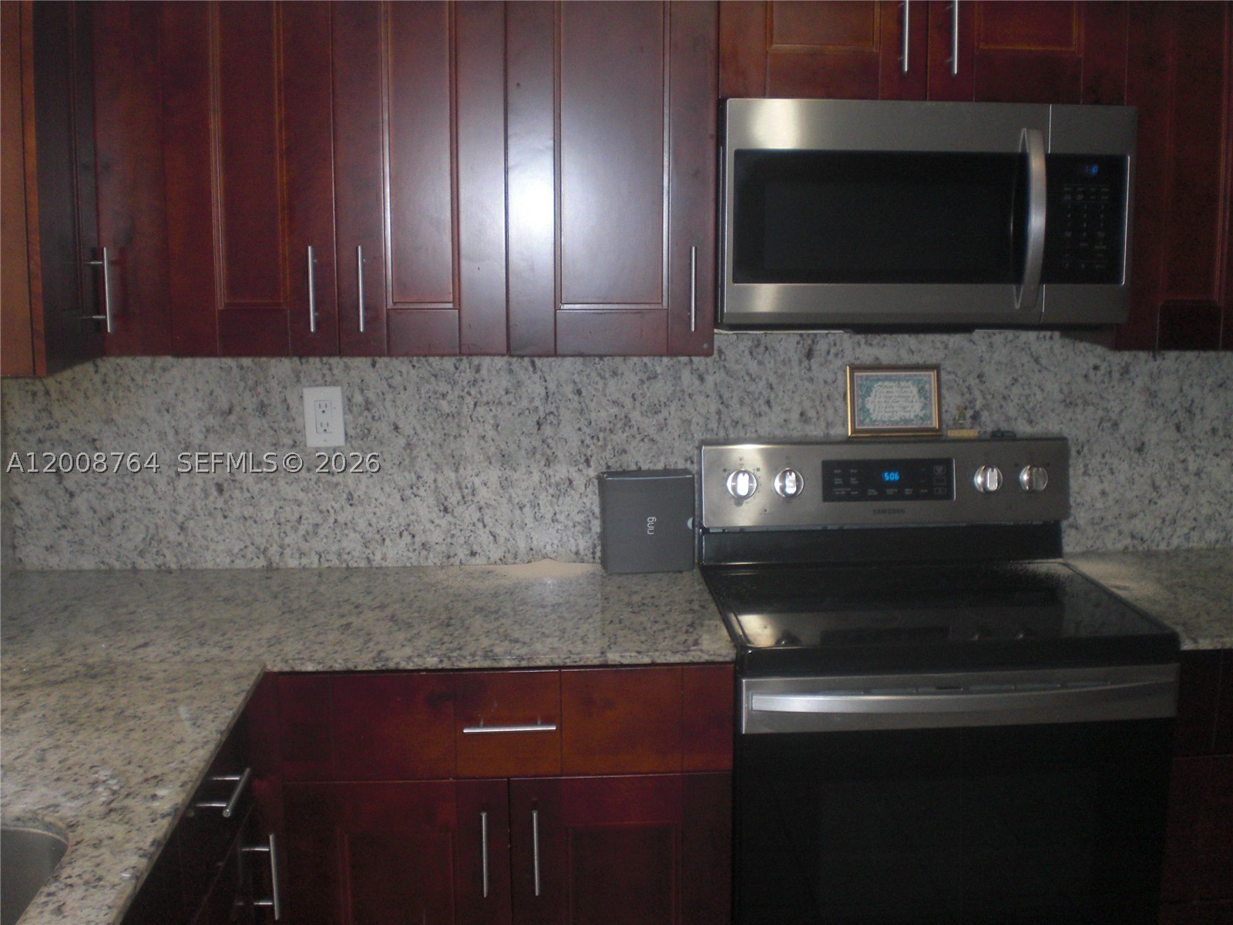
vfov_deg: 37.7
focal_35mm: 38
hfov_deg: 49.0
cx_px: 616
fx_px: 1354
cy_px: 462
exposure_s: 1/60
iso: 200
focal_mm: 6.3
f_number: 3.1
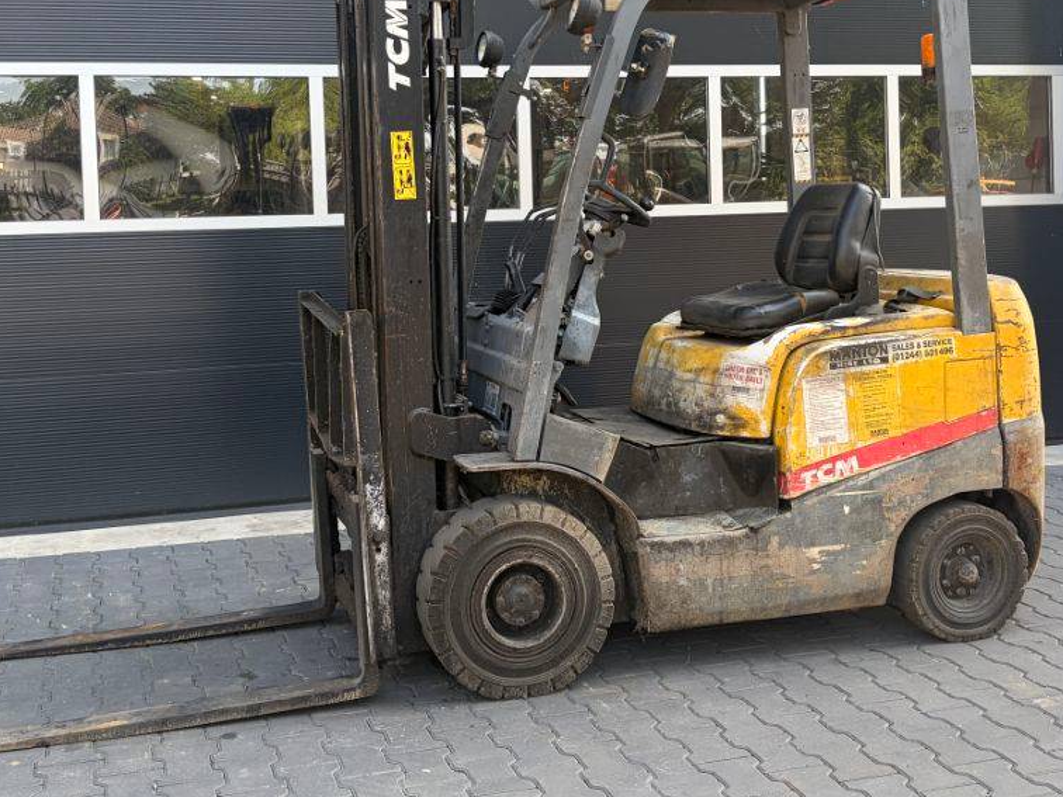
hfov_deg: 42.9
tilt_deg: -0.8
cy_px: 270
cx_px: 491
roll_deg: +2.1
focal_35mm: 44
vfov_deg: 32.6
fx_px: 1351
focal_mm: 5.96
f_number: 1.6
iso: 64
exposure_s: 1/363
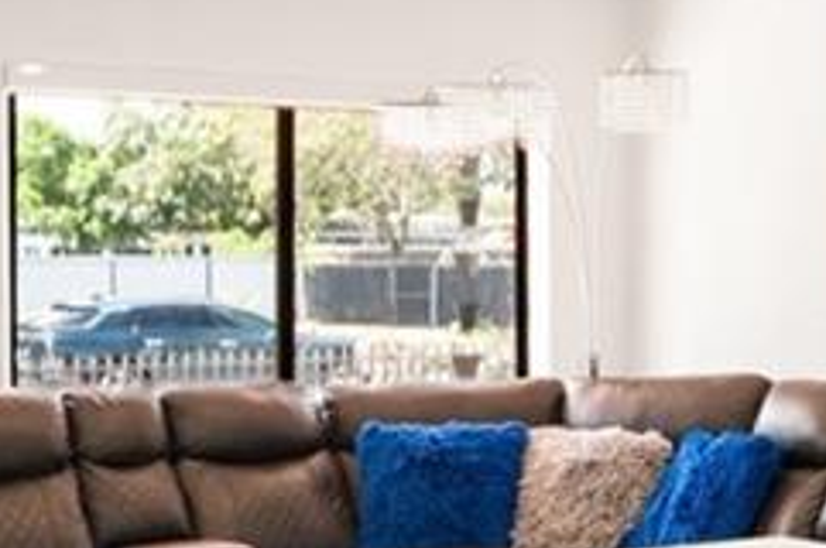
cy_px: 267
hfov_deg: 20.3
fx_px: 2131
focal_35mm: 93
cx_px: 1028
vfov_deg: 14.7
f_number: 9
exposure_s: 1/10
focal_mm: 14
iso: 500
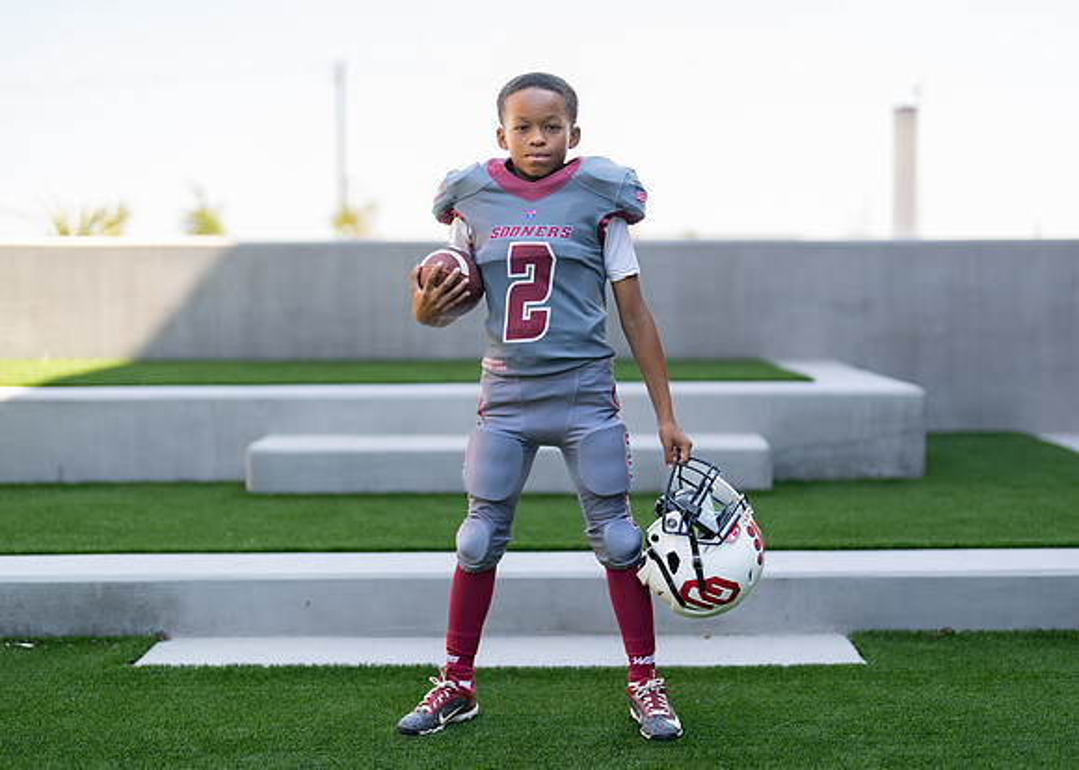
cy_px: 379
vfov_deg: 24.8
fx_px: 1749
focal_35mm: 57
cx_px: 582
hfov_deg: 34.3
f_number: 1.2
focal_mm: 50
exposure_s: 1/1600
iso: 100
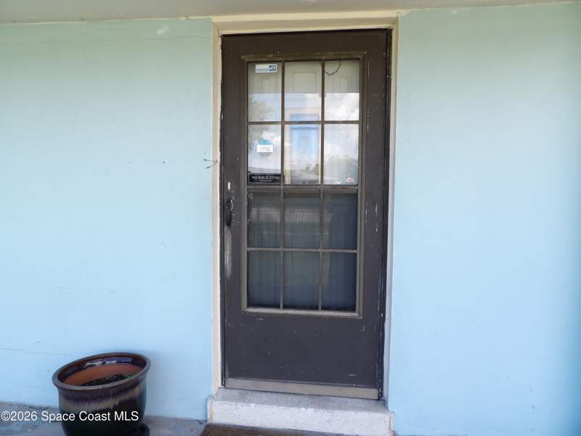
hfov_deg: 71.6
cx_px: 290
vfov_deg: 56.8
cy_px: 218
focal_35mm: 24
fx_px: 403
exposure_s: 1/172
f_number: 3.2
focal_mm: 4.3
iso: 100
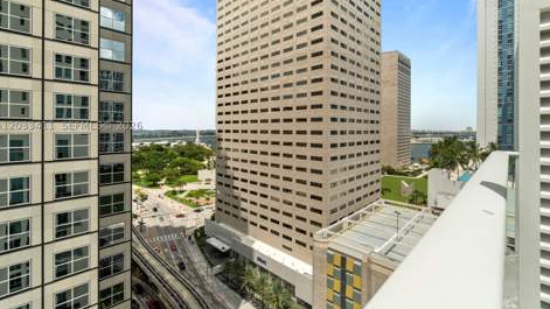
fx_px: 233
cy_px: 124
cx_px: 272
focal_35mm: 16
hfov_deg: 99.4
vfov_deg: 66.5
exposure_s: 1/320
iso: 250
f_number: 9
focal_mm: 10
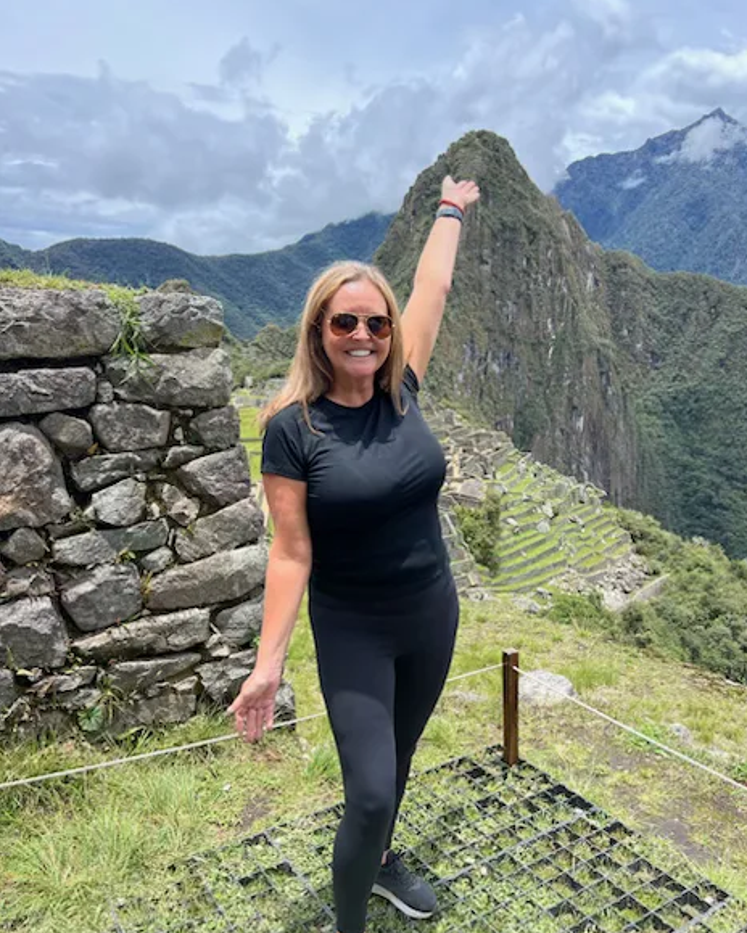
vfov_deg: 62.1
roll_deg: -1.1
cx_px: 385
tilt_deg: -14.9
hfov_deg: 51.5
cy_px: 499
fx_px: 774
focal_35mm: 28
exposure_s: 1/2762
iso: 50
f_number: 1.5
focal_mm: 5.7
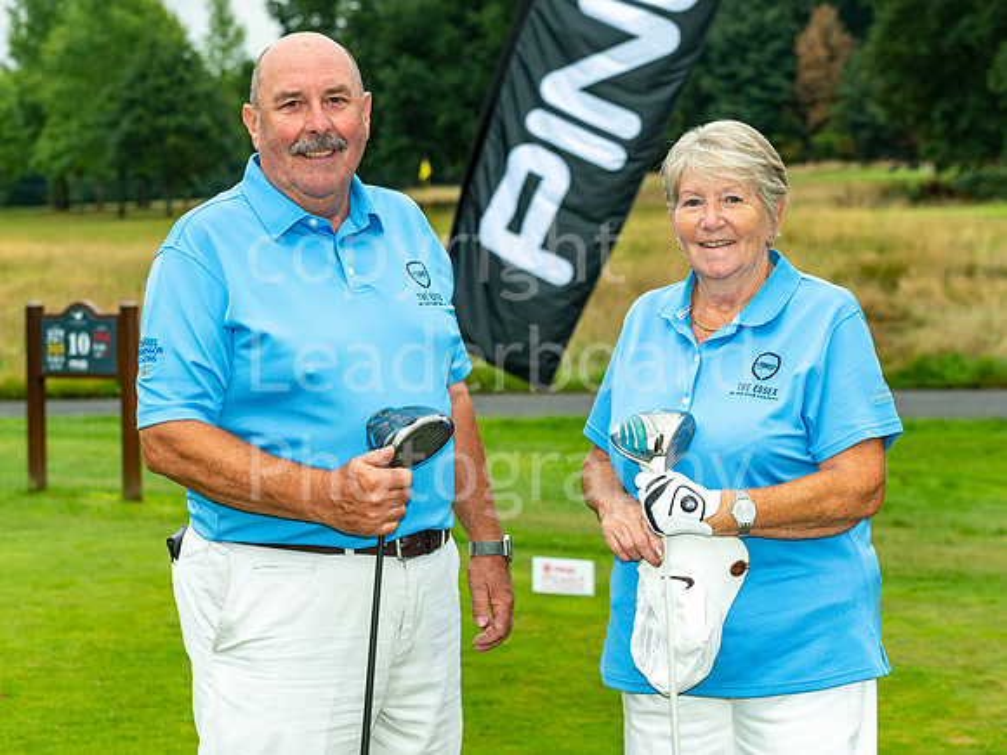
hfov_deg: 22.4
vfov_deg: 16.9
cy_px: 324
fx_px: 2547
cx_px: 472
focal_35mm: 88
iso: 200
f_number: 5.6
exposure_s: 1/160
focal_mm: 70
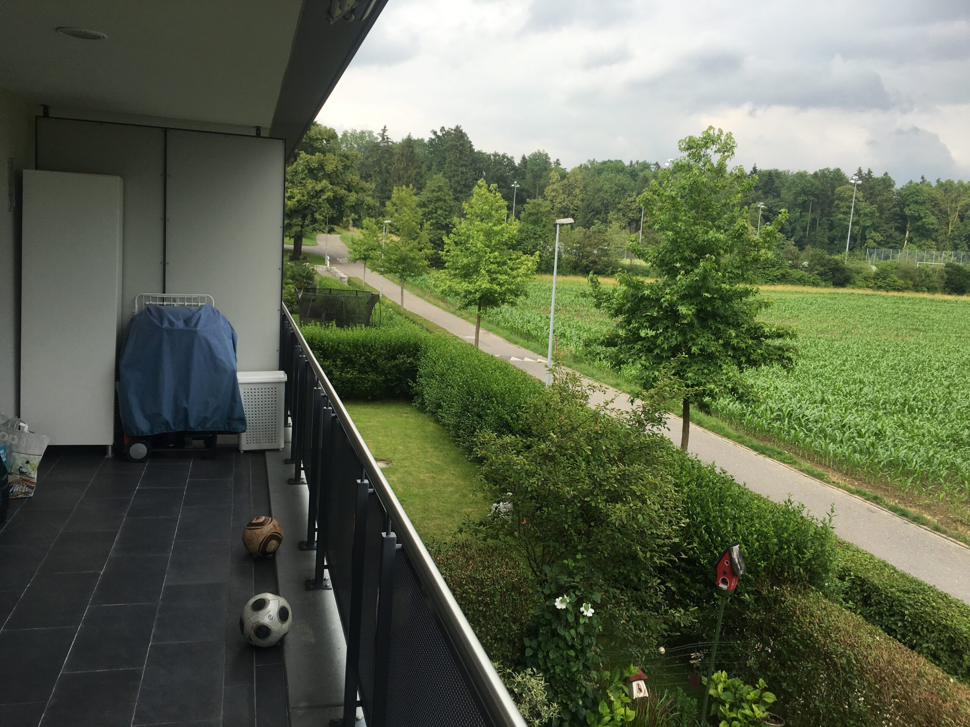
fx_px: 813
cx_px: 485
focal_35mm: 29
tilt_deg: -6.7
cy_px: 364
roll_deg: -3.0
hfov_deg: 61.7
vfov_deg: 48.2
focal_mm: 4.15
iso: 25
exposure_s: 1/334
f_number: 2.2
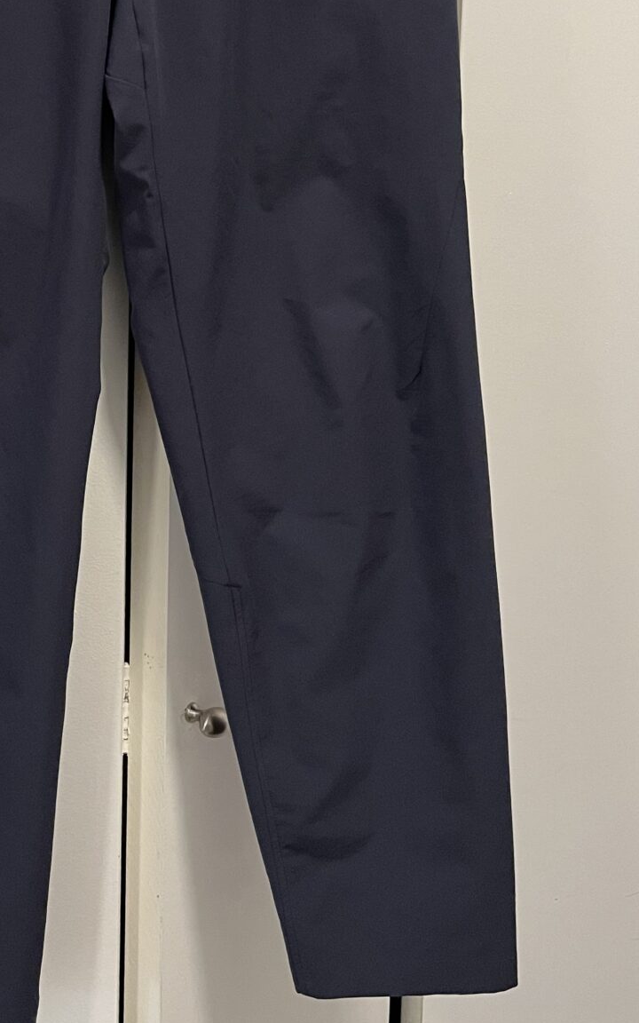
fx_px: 1365
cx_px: 114
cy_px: 210
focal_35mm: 49
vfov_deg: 39.5
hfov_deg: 25.8
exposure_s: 1/60
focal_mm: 5.1
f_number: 1.6
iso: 400
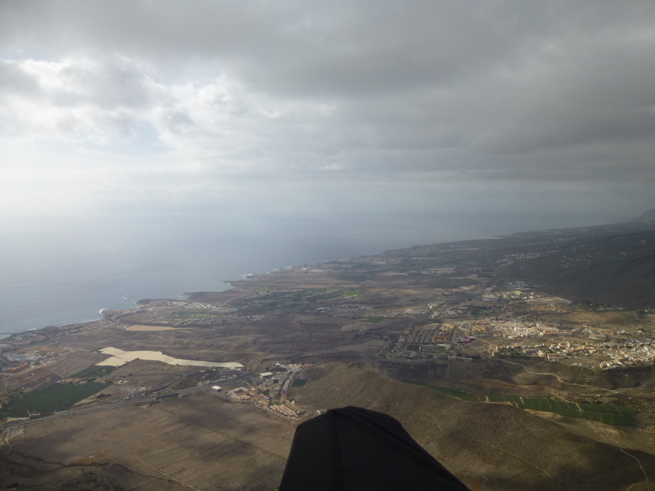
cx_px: 328
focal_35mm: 25
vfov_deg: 54.9
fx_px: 473
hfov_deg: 69.4
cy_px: 246
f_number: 9
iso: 100
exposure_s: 1/320
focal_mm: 4.5
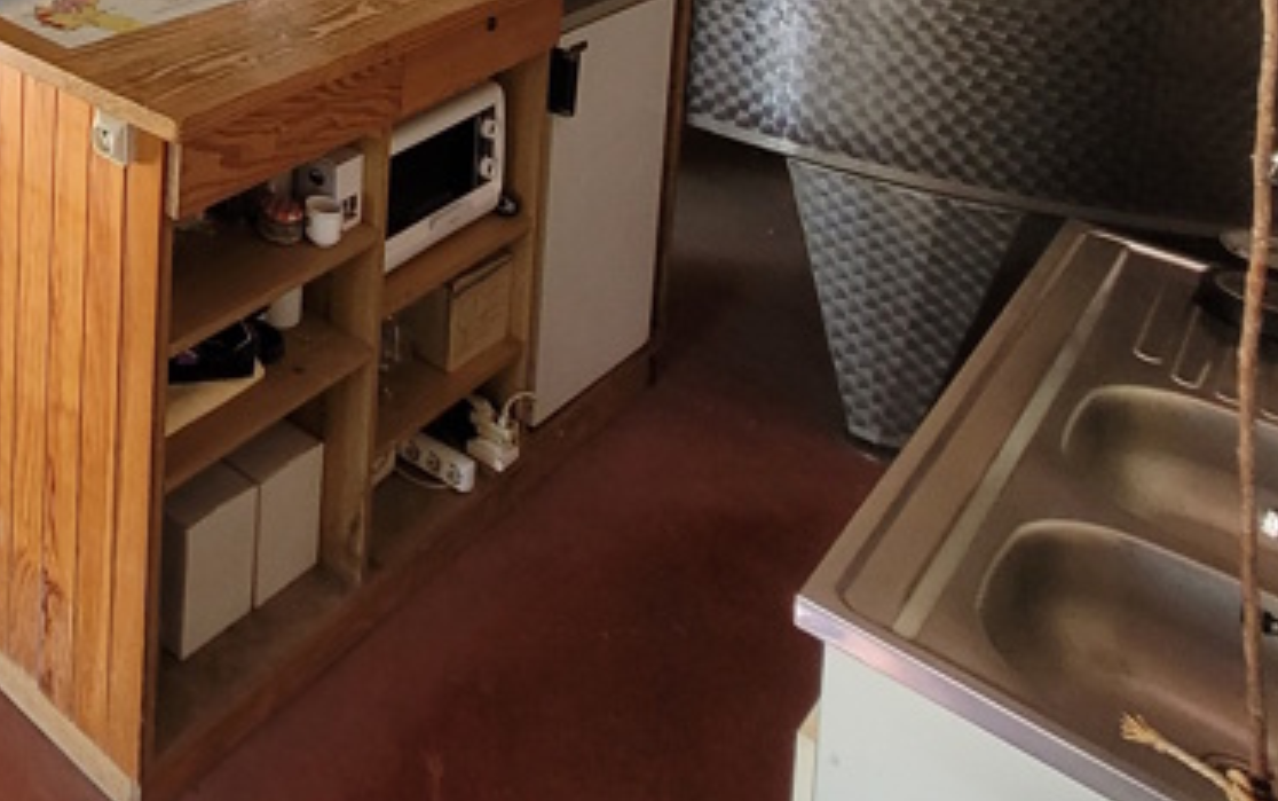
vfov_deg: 26.0
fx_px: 1289
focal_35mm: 37
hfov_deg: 42.6
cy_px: -382
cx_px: -93
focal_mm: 1.74
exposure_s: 1/50
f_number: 2.2
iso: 125
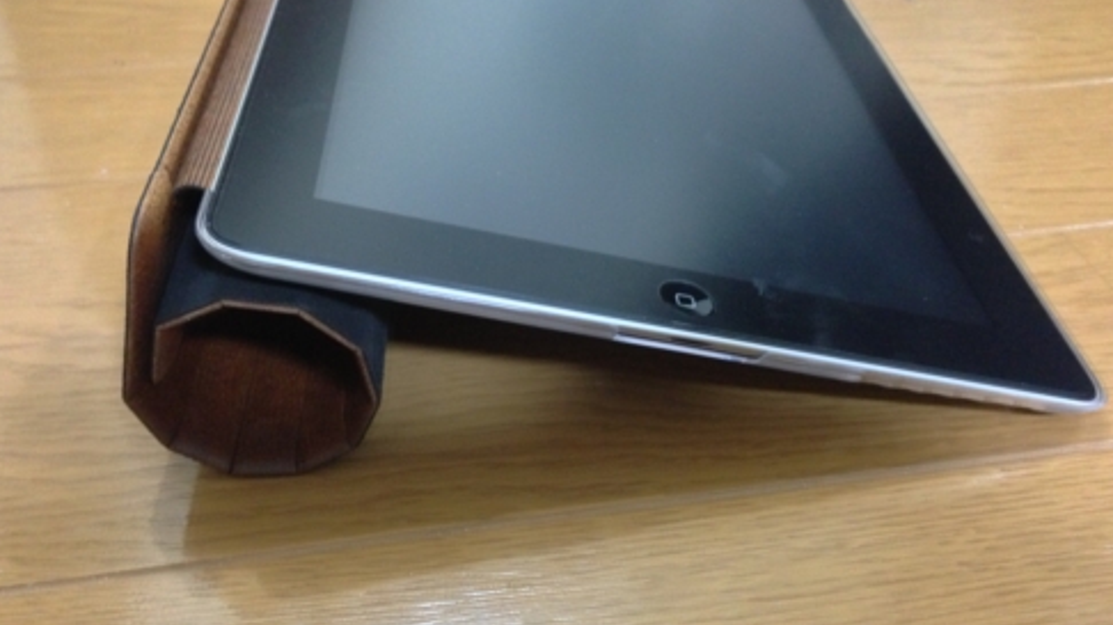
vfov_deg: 31.9
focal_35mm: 37
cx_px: 545
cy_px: 351
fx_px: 1092
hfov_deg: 54.0
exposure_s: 1/15
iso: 640
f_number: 2.4
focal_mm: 4.13
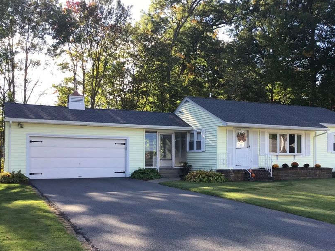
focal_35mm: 39
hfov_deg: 47.6
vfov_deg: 36.6
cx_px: 202
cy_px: 153
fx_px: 377
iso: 25
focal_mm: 3.3
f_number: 2.4
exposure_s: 1/203
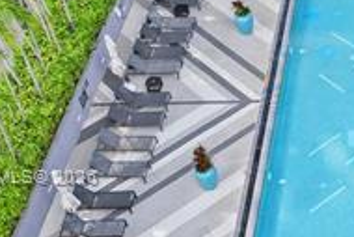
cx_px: 438
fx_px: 827
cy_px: 177
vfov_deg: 16.2
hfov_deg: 22.1
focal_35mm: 84
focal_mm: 12.29
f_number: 2.8
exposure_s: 1/120
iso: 100
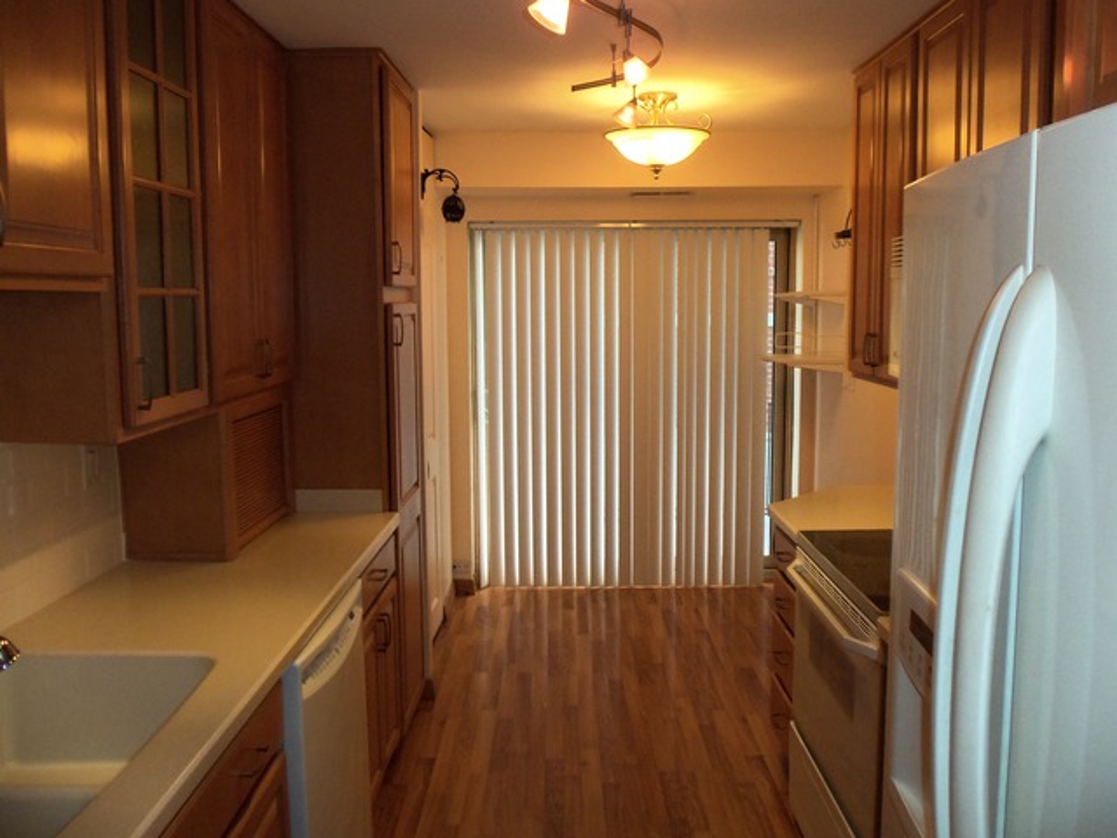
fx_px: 936
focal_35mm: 29
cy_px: 419
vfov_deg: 48.2
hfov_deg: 61.7
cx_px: 558
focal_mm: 5.2
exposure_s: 1/30
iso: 100
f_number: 3.4
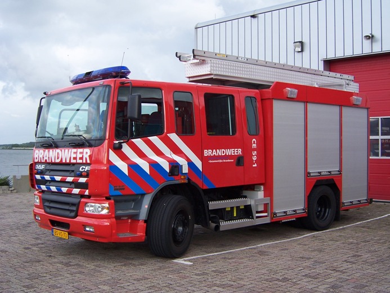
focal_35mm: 44
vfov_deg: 32.9
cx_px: 195
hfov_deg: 42.9
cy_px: 146
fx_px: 496
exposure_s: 1/125
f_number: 3.3
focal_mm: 7.3
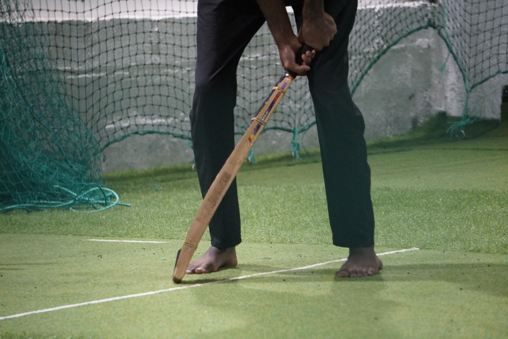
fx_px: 2859
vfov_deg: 6.8
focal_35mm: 202
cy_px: 170
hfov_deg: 10.2
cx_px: 254
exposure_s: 1/125
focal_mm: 135
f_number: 5.6
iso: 6400
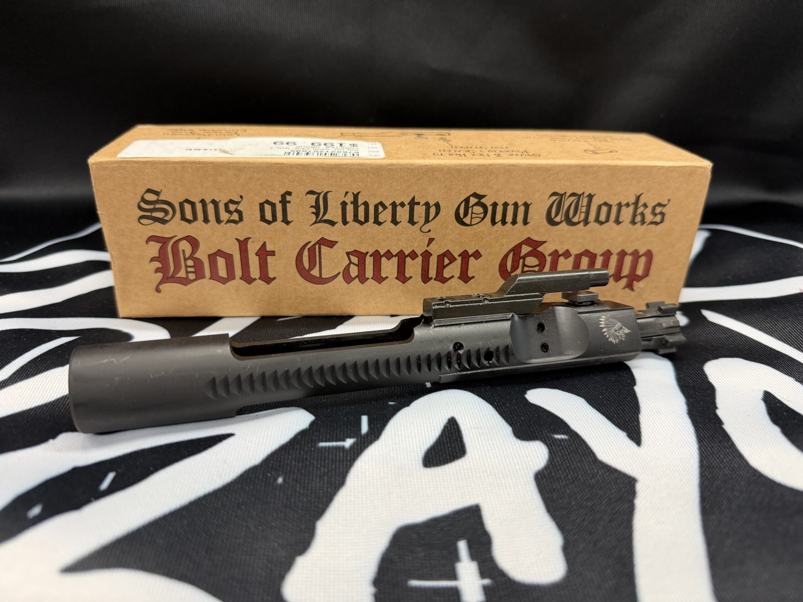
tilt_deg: -26.1
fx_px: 557
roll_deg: -1.1
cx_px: 402
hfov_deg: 71.6
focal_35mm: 24
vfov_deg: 56.8
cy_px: 301
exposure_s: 1/67
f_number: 1.78
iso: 200
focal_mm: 6.76
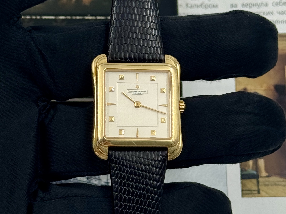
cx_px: 143
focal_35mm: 48
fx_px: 397
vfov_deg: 30.3
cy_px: 107
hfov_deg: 39.7
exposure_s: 1/397
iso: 64
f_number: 1.78
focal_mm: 6.76
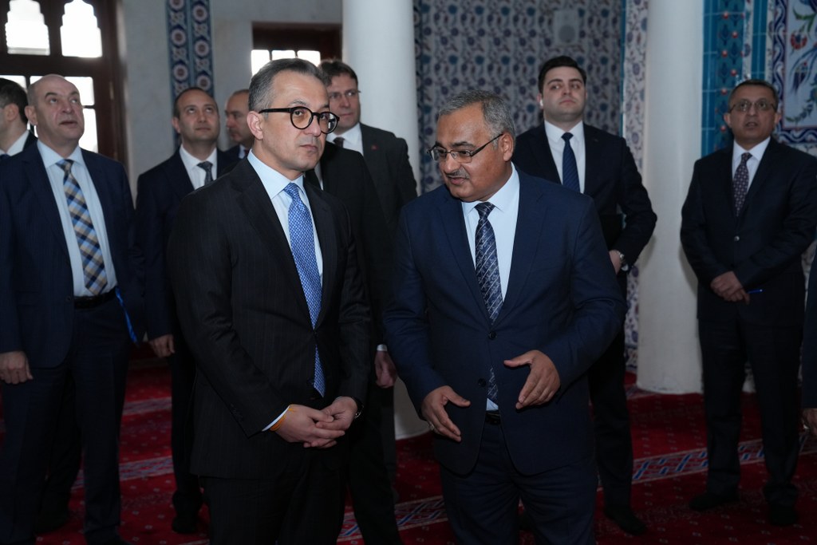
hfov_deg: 38.2
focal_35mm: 52
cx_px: 408
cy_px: 272
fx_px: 1180
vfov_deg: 26.0
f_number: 4
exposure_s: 1/200
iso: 2000
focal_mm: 52
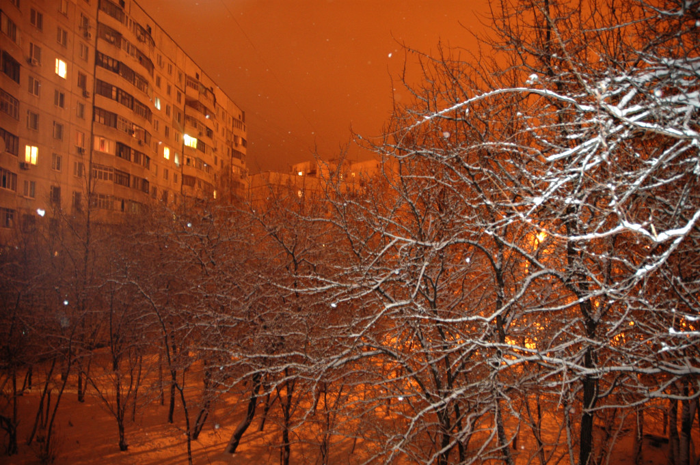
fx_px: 525
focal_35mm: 27
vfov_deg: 47.9
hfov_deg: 67.4
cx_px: 350
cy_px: 232
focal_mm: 18
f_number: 3.5
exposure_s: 1
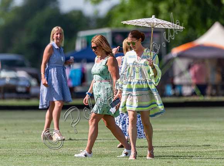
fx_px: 3934
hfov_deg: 3.3
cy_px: 71
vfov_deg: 2.4
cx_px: 130
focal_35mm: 611
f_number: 4
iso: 400
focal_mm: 500
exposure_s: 1/4000
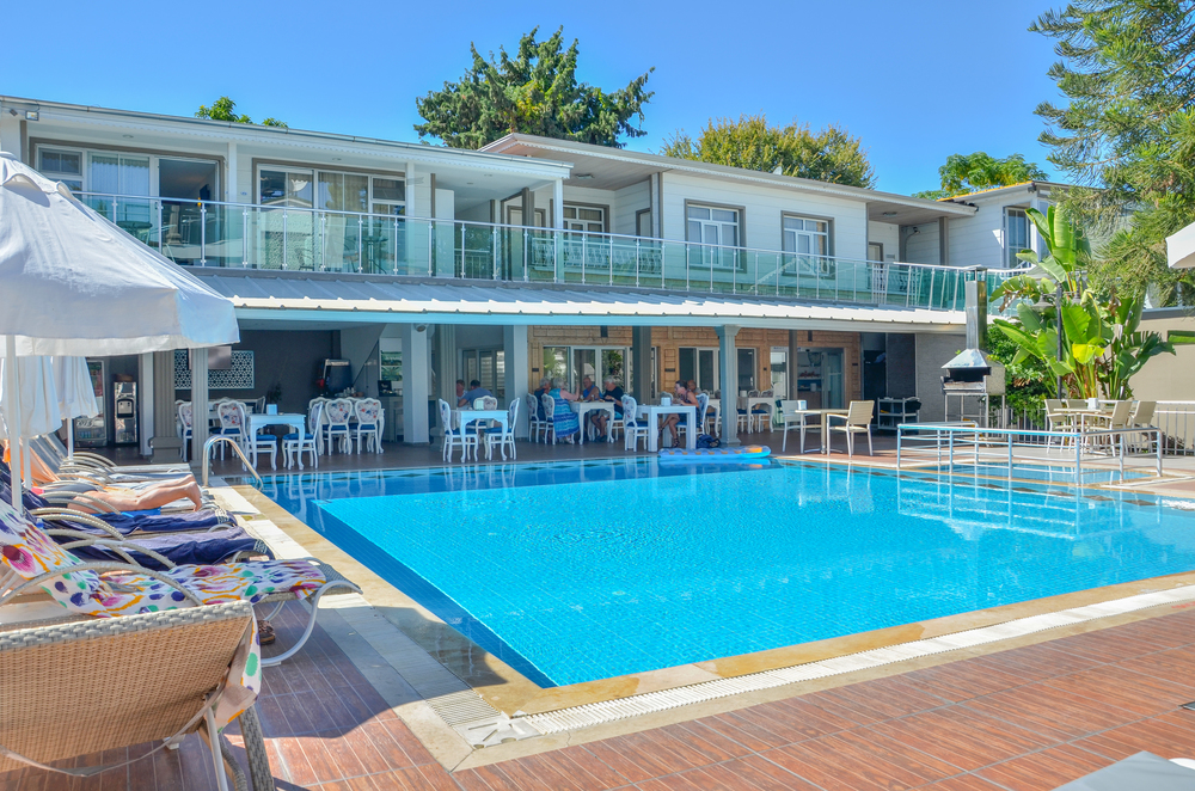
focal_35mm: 27
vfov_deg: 47.7
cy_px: 396
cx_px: 598
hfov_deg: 67.5
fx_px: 894
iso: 100
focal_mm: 18
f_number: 9
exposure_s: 1/200
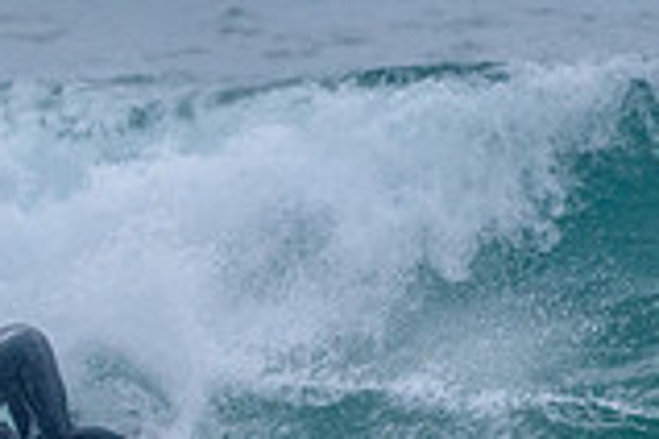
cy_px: 590
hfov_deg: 0.9
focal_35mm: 2238
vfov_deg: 0.6
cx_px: 57
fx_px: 40965
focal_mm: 500
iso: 1600
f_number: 5.6
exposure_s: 1/2000
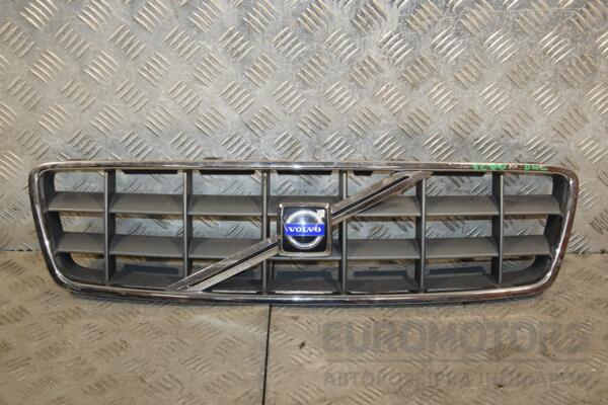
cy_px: 202
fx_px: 887
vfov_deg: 25.8
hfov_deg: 37.9
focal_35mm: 52
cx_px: 304
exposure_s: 1/200
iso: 800
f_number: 5
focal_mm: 35
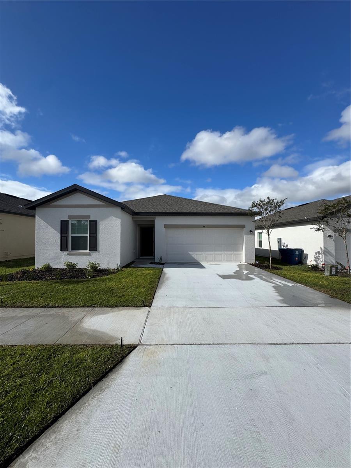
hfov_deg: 85.7
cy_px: 234
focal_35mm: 14
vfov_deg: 102.1
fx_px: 189
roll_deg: -0.7
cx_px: 176
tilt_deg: +1.4
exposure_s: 1/3906
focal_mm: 2.22
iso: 50
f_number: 2.2
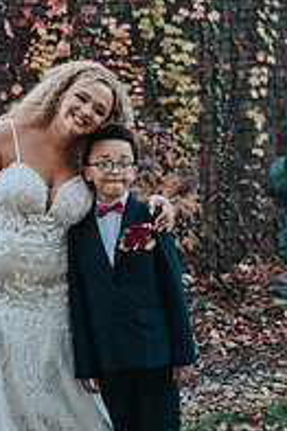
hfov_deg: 16.9
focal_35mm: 80
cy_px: 206
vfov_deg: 25.4
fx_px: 958
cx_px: 72
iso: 1000
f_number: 2.8
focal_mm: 35
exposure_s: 1/320
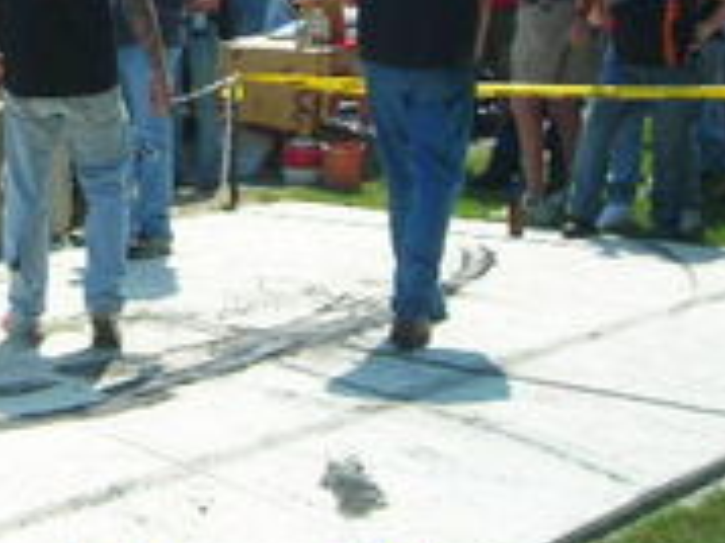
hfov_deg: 22.0
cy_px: 12
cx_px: -45
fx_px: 1779
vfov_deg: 17.0
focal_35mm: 85
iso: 50
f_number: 6.4
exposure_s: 1/137
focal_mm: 6.3
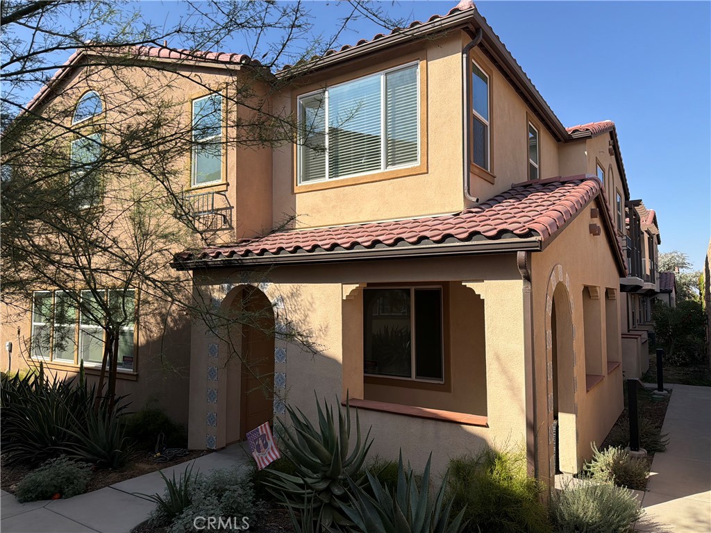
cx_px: 356
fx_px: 493
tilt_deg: +3.6
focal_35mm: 24
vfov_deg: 56.8
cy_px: 266
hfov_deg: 71.6
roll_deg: +0.4
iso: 80
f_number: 1.78
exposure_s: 1/3145
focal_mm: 6.76
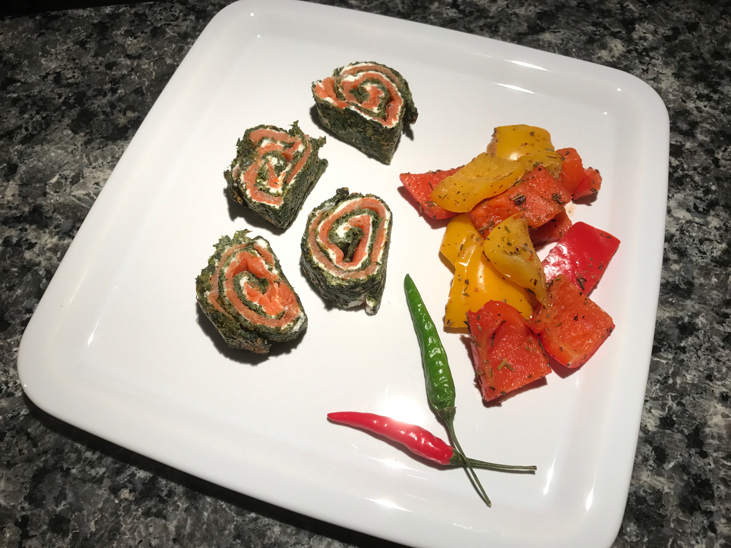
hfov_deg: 63.4
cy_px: 274
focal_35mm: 28
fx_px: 591
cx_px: 366
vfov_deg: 49.7
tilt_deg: -63.2
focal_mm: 3.99
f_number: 1.8
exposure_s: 1/50
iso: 25
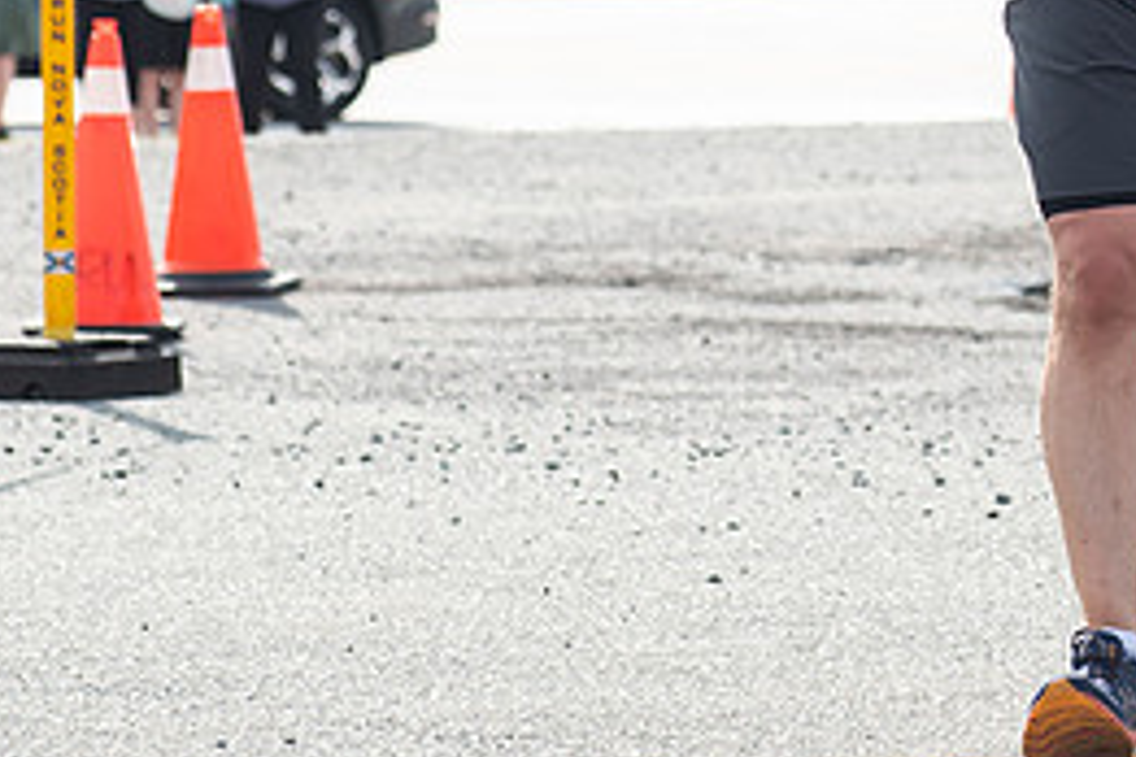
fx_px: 10002
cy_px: -411
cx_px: 1201
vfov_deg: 4.3
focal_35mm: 317
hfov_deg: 6.5
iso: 250
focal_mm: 86
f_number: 4.5
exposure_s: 1/1600
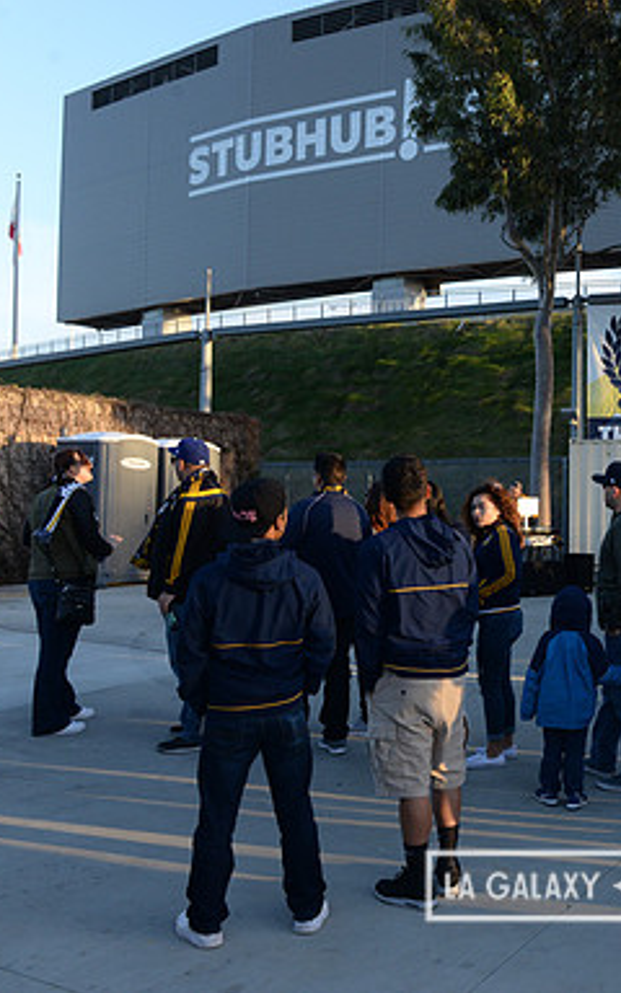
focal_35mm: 37
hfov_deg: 32.0
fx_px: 1002
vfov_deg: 52.7
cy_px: 498
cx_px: 608
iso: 800
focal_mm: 24
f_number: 9
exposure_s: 1/320
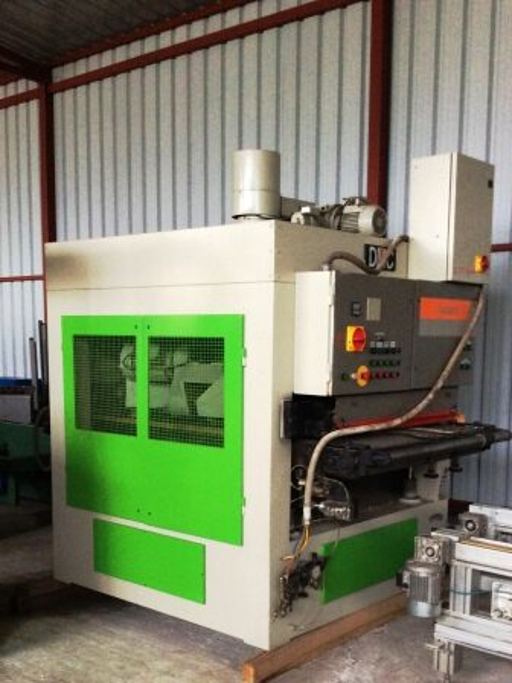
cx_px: 256
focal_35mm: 32
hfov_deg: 44.2
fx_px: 631
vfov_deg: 56.8
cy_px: 342
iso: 125
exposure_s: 1/25
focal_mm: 3.3
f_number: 2.4
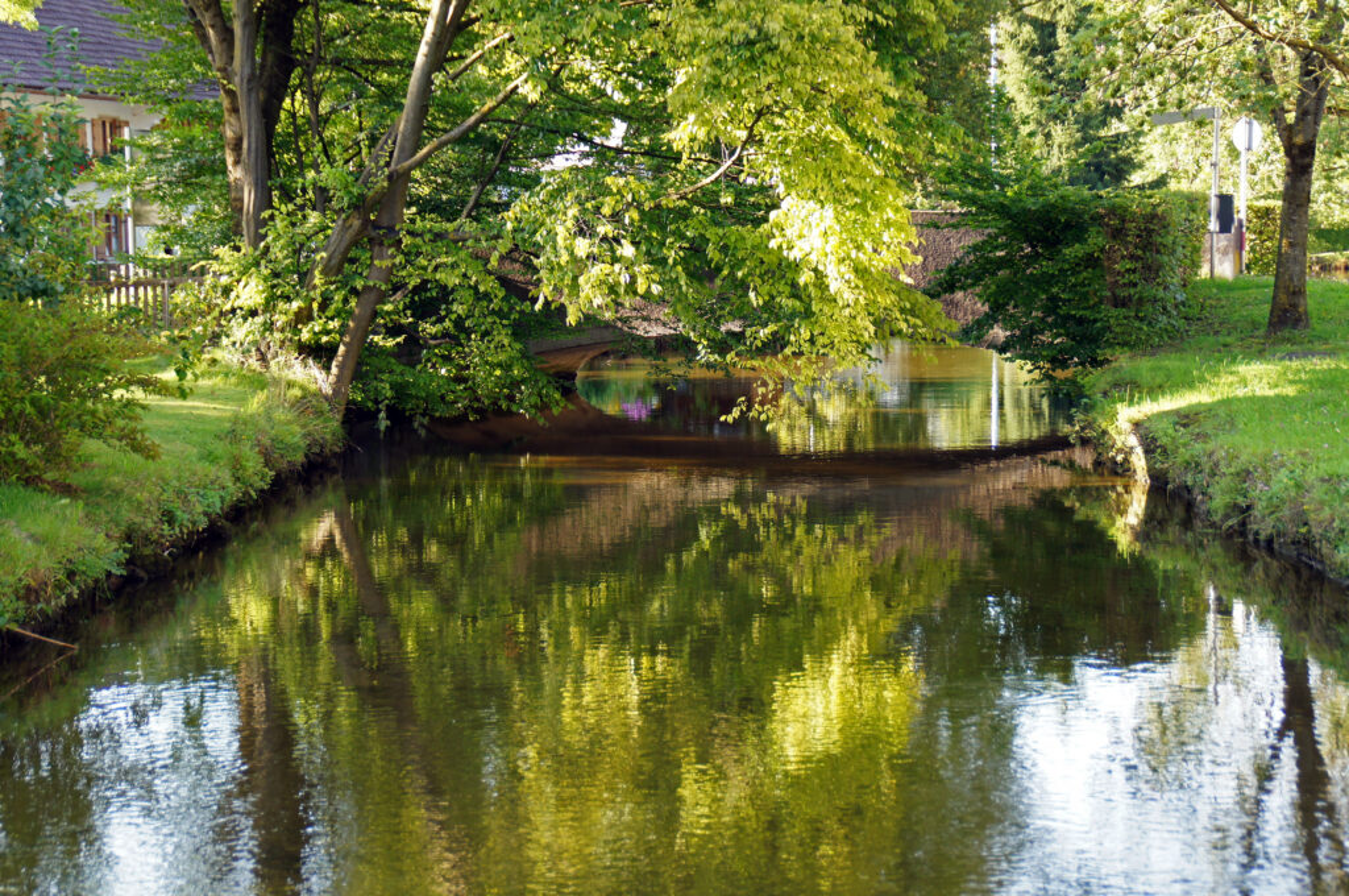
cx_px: 674
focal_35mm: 82
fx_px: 3088
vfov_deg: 16.5
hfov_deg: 24.6
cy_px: 448
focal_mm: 55
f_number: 5
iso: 400
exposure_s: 1/100
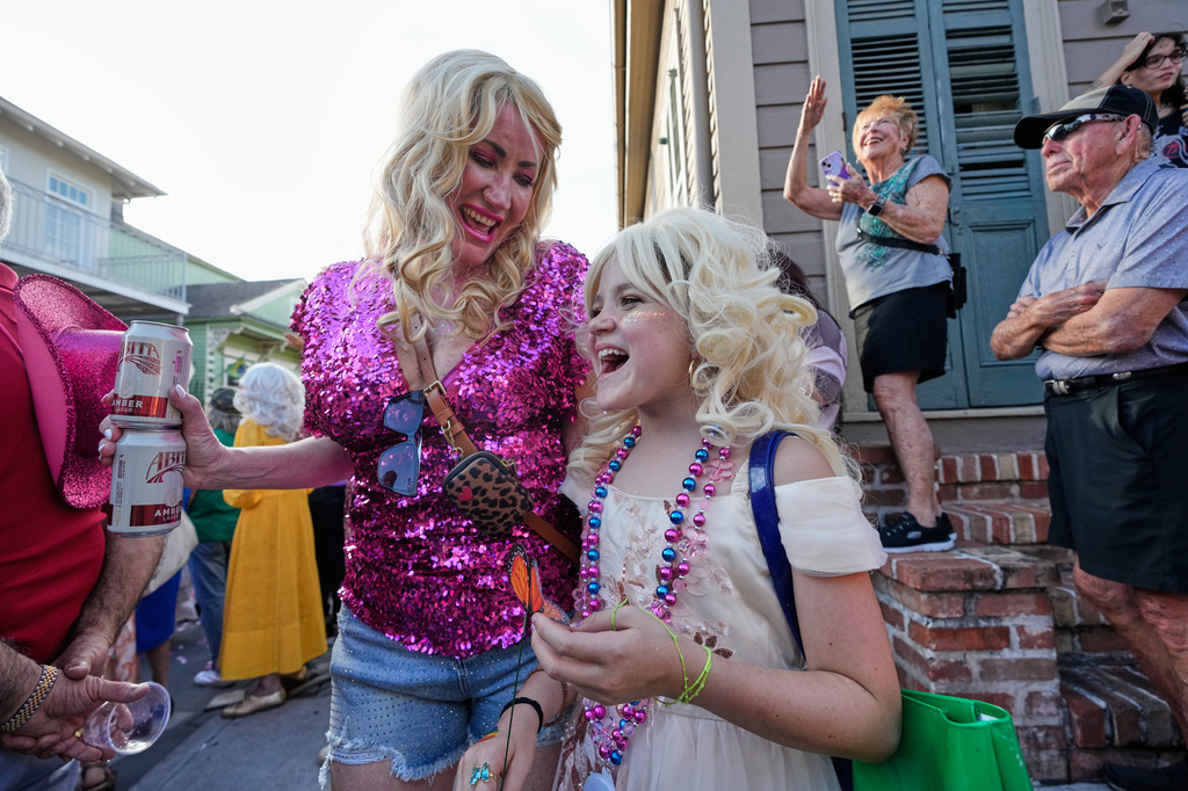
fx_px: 528
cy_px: 396
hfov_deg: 96.8
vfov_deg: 73.7
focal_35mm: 16
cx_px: 594
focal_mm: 16
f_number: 4.5
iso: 640
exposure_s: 1/640
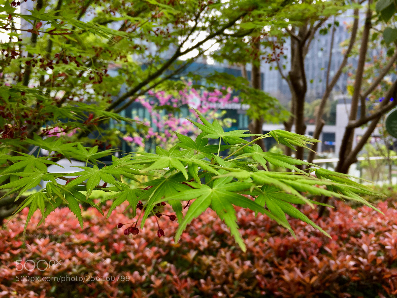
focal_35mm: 29
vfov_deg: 48.2
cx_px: 198
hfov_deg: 61.7
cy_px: 149
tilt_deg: -2.4
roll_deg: -0.3
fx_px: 333
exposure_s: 1/230
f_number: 2.2
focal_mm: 4.15
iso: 32
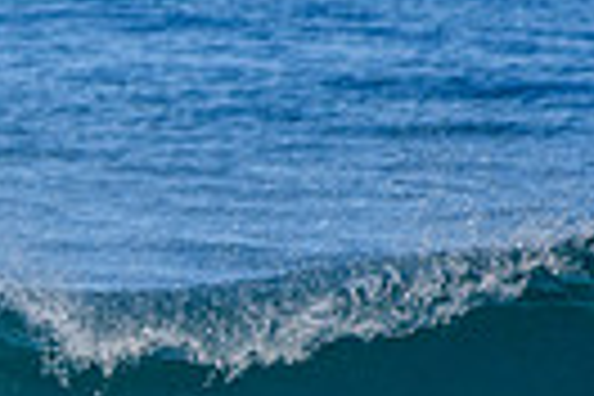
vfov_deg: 0.4
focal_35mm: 3307
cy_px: 457
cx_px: -616
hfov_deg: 0.6
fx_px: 54561
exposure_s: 1/2000
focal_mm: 500
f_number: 5.6
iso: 320
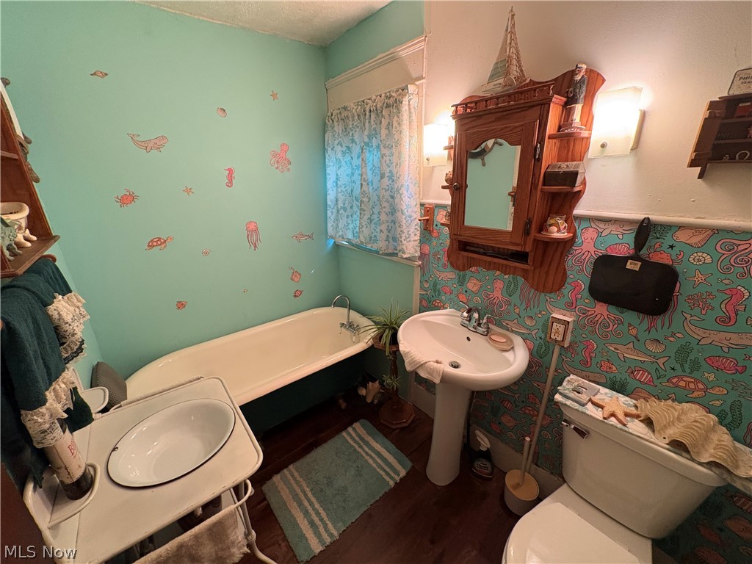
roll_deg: +2.0
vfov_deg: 85.7
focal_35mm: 14
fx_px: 304
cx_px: 376
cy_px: 282
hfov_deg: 102.1
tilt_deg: -19.0
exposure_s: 1/60
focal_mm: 2.22
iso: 500
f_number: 2.2
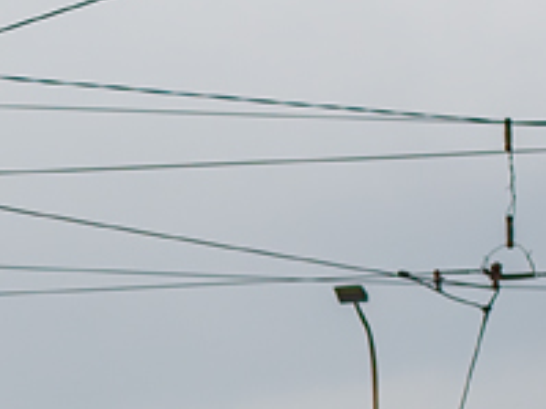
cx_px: -302
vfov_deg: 4.1
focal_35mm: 363
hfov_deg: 5.4
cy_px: 593
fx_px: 5722
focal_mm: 50
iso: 200
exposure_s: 1/640
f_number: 5.6
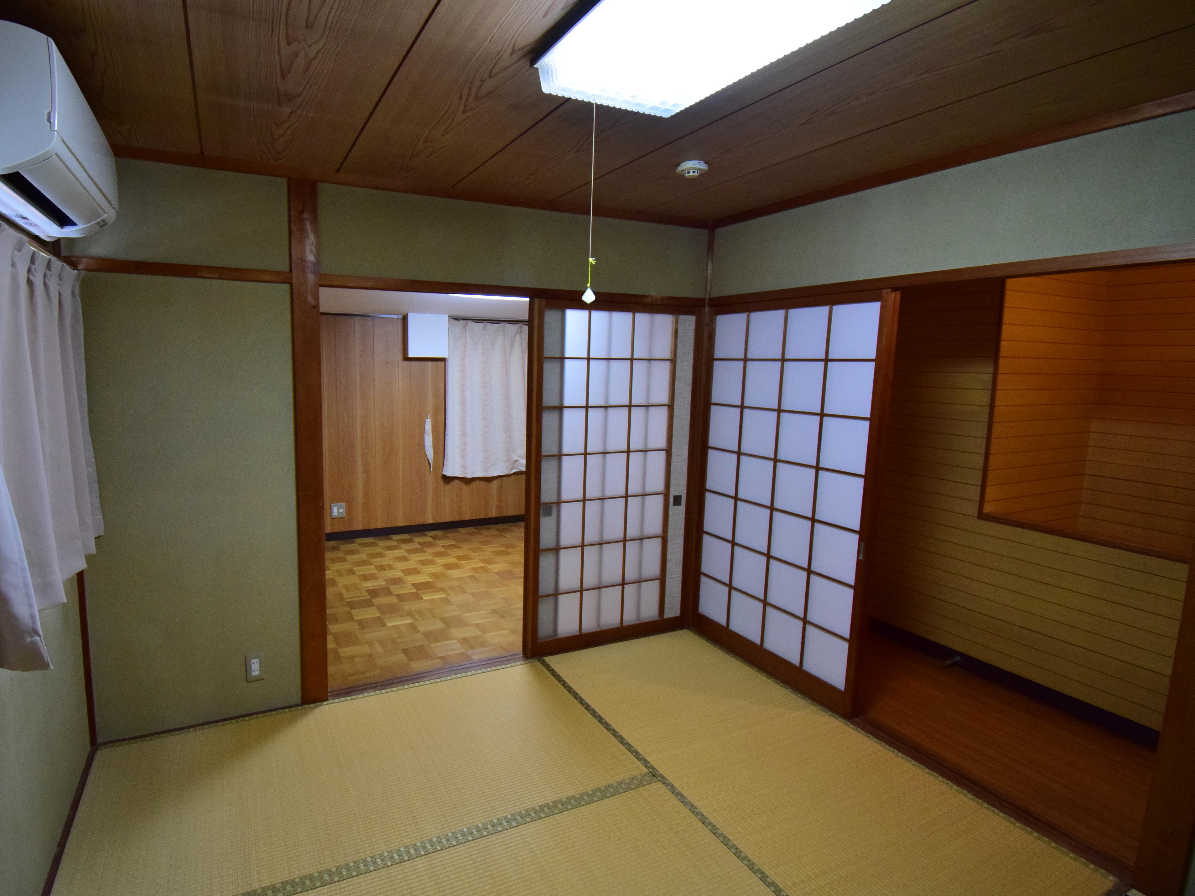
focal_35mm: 17
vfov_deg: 74.7
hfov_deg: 90.1
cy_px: 436
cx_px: 491
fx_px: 587
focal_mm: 10
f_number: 4.8
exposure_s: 1/125
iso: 1600
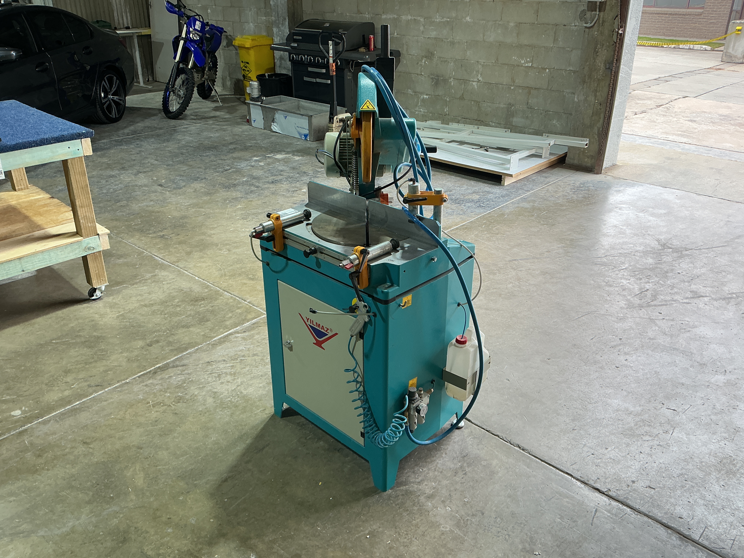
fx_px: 623
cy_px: 279
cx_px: 372
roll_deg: -0.2
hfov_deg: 61.7
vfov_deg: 48.2
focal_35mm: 29
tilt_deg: -26.1
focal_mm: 3
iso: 20
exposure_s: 1/100
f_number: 1.8
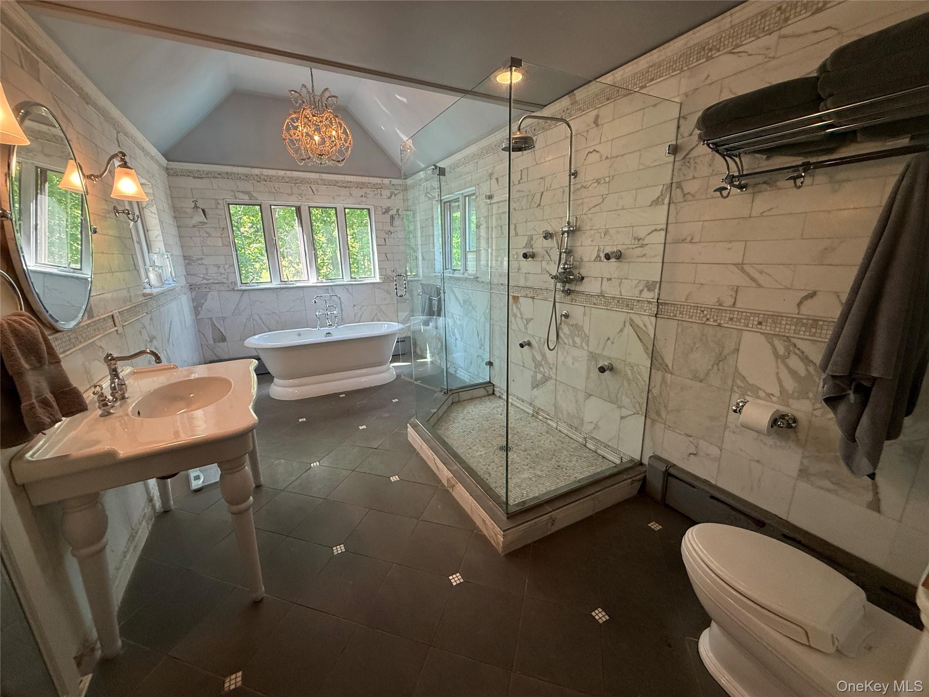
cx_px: 464
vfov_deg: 85.7
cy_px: 348
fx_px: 376
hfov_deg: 102.1
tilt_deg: -15.3
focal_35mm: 14
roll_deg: +0.8
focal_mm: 2.22
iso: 320
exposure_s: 1/120
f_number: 2.2
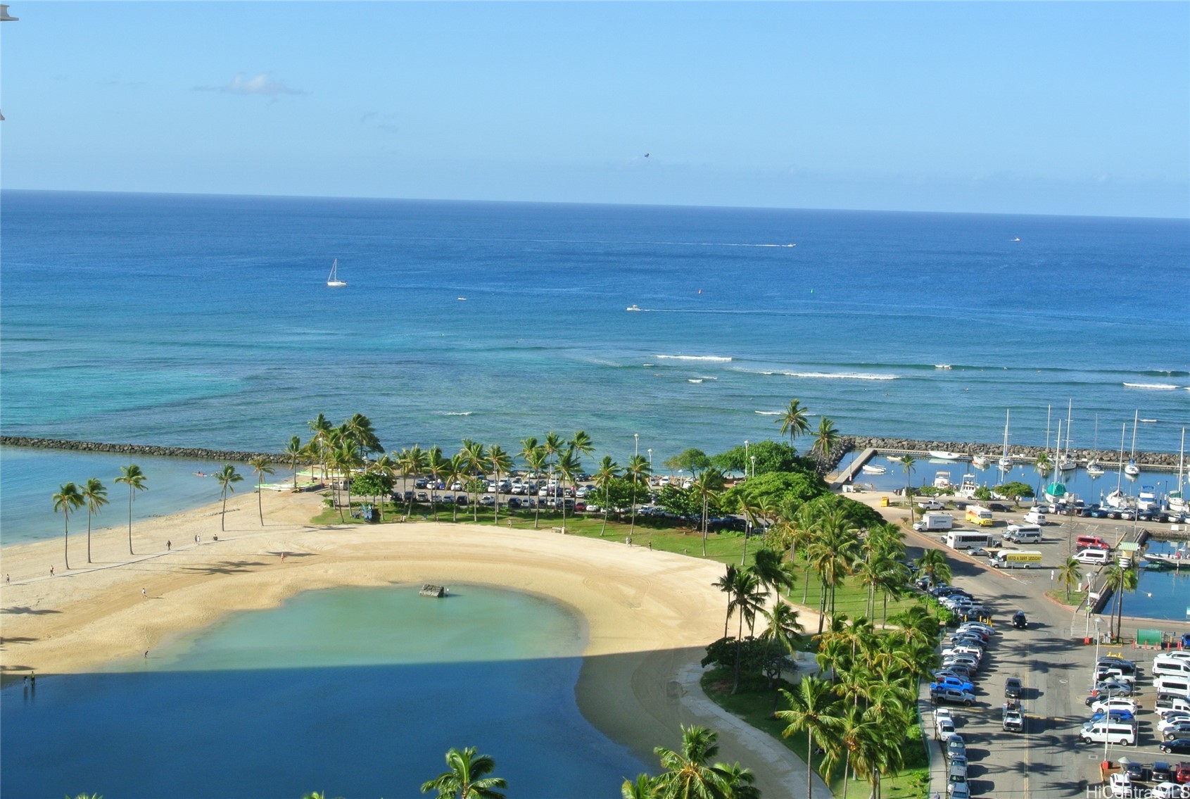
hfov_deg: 36.8
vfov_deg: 25.2
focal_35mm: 54
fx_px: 1789
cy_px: 400
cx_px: 595
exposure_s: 1/60
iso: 100
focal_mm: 20.3
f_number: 14
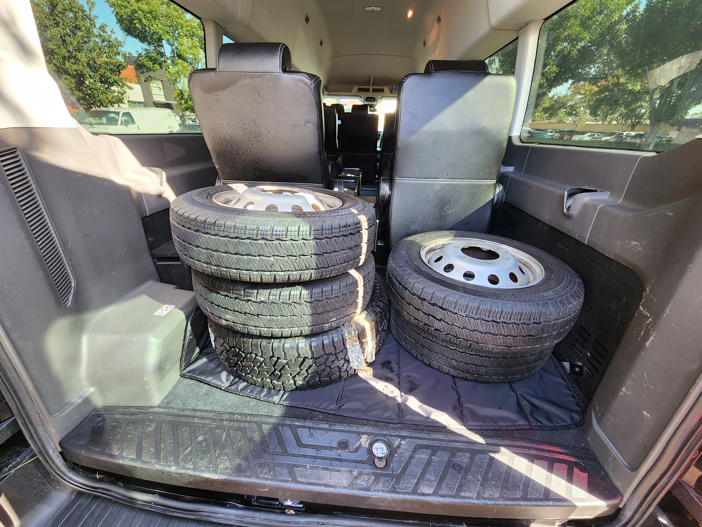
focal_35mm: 13
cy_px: 264
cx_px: 351
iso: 160
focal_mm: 2.2
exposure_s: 1/50
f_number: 2.2
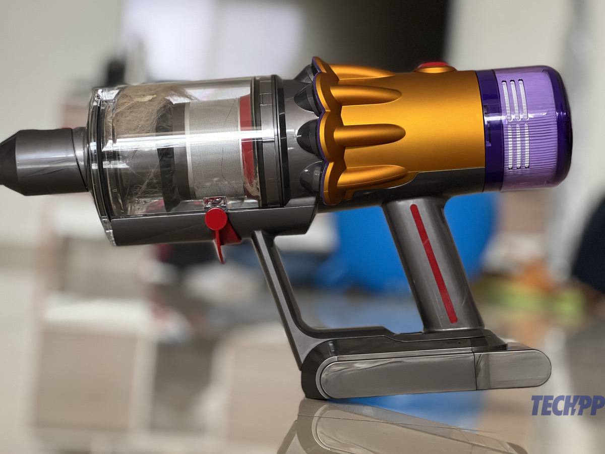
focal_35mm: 77
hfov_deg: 25.3
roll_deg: -4.3
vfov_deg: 19.1
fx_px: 1346
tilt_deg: +2.1
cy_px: 227
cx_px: 302
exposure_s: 1/40
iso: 250
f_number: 2.8
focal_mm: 9
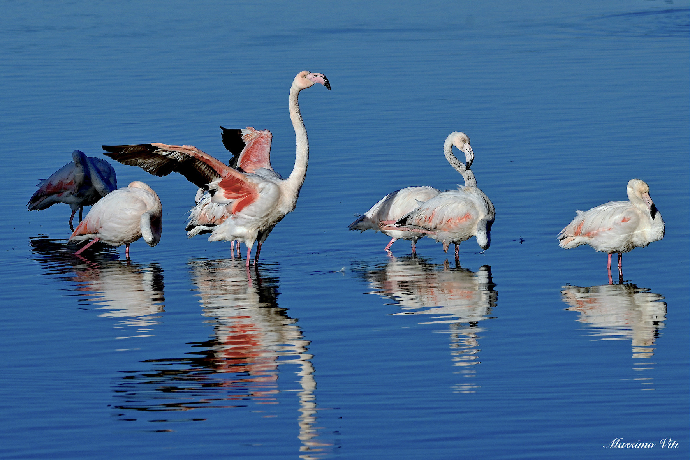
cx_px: 345
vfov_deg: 3.8
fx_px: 6899
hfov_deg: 5.7
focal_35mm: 360
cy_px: 230
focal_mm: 240
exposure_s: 1/3200
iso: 400
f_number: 9
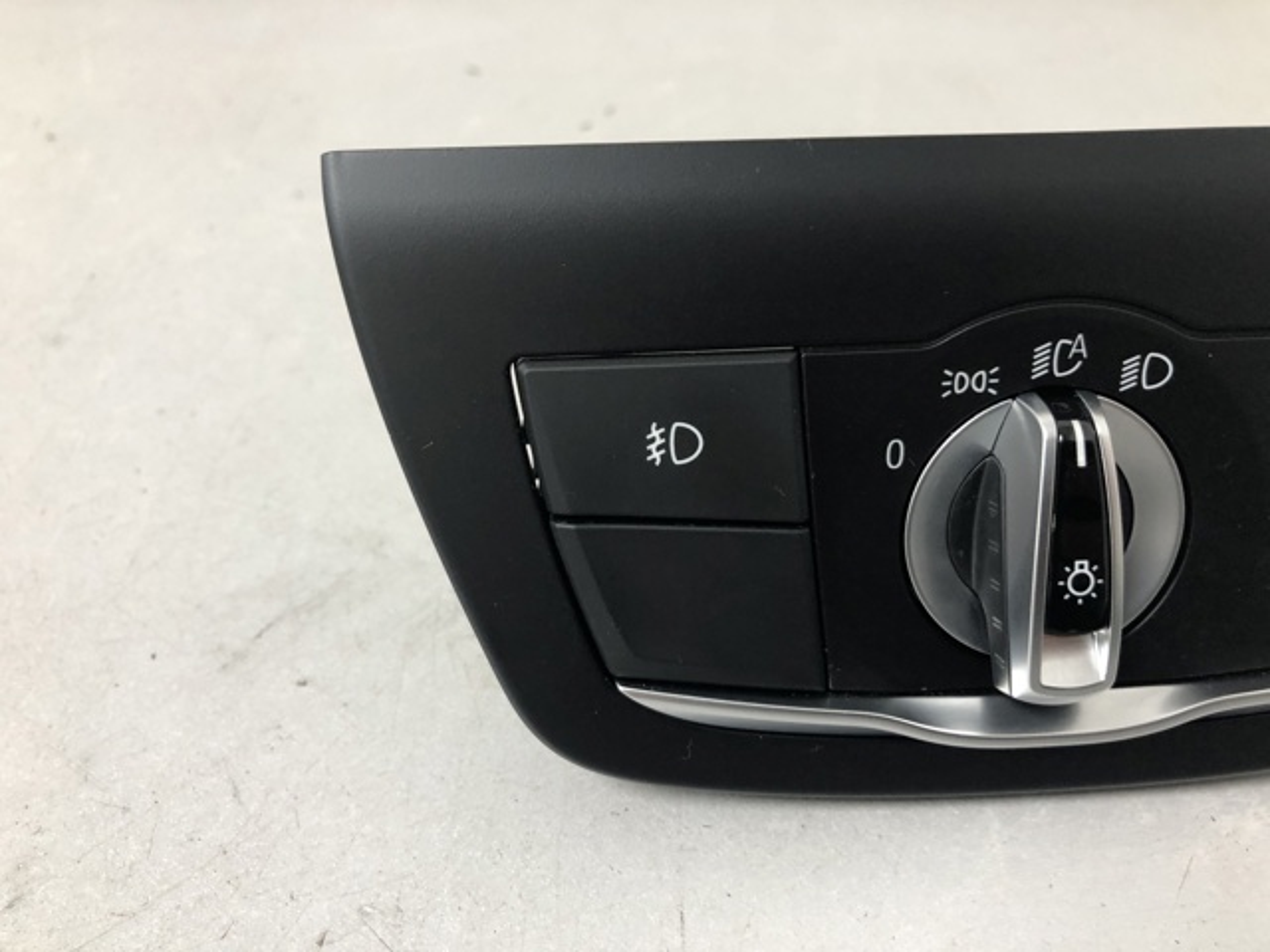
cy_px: 476
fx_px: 1027
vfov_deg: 49.7
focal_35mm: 28
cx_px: 635
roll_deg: +0.4
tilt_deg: -41.5
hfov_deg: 63.4
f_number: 1.8
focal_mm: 4
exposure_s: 1/17
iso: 50
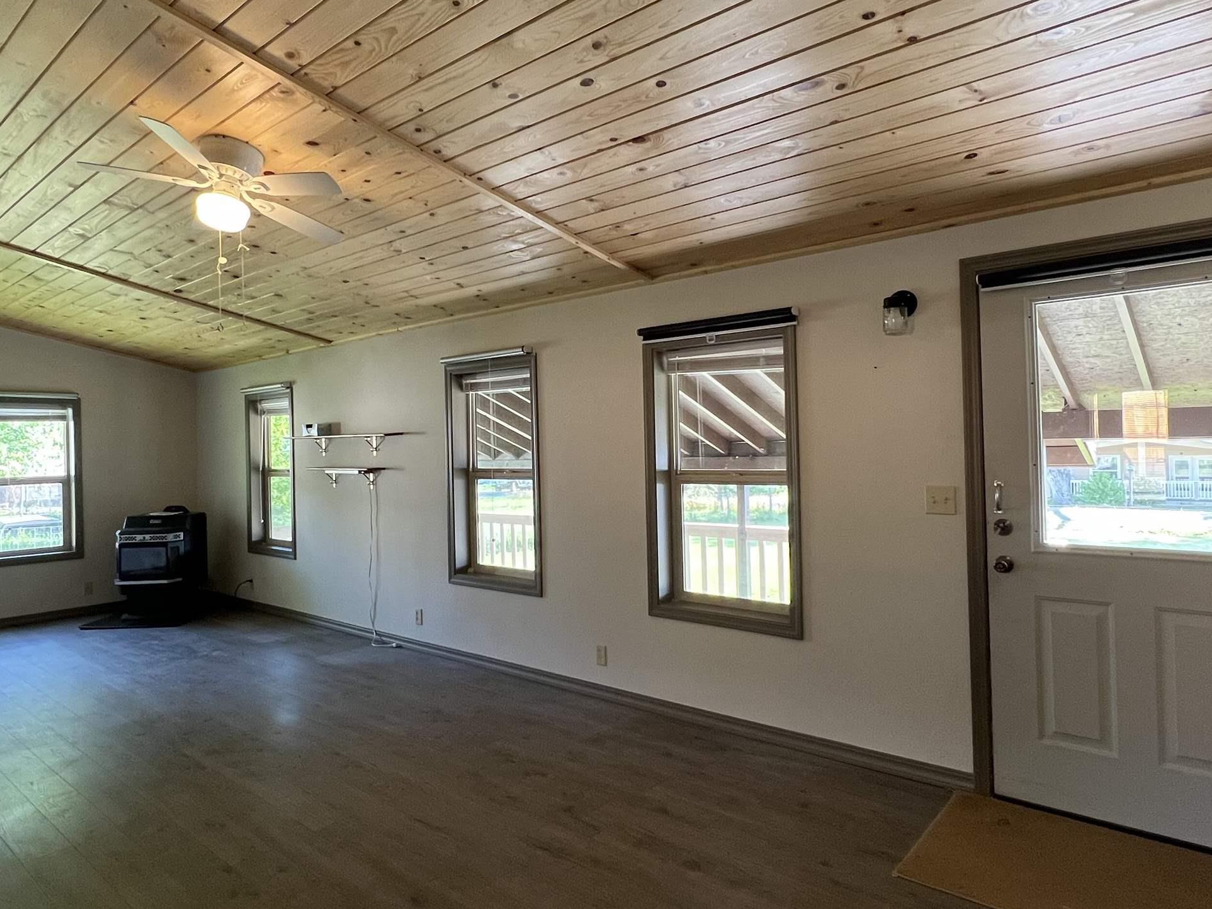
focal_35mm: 21
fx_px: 735
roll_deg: +0.9
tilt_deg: -0.7
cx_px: 547
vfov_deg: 63.4
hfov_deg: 78.8
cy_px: 439
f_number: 1.8
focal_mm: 1.57
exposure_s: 1/60
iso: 200
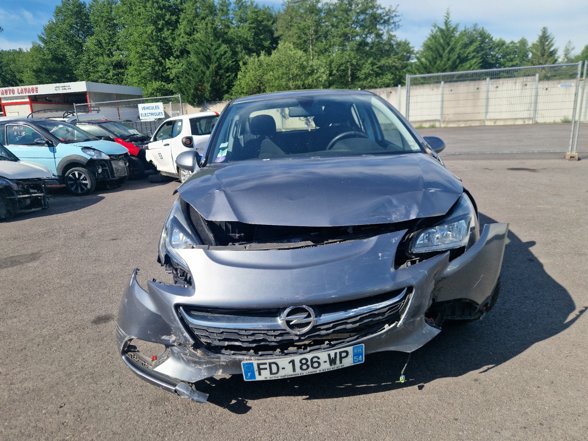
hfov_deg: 73.9
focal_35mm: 23
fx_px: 391
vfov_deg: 58.9
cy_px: 220
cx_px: 294
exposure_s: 1/1429
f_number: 1.8
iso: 50
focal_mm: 5.4
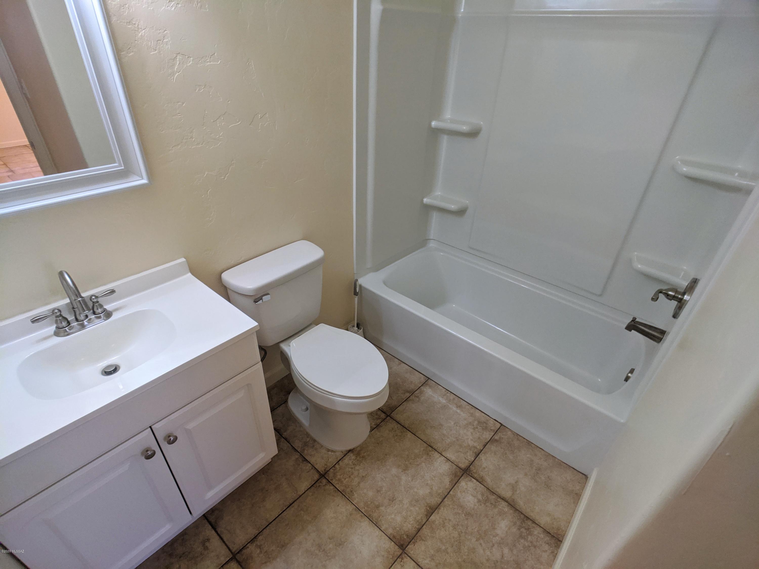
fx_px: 592
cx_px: 380
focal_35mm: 27
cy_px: 284
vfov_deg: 51.4
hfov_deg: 65.3
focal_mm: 4.38
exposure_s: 1/120
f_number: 1.73
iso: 279
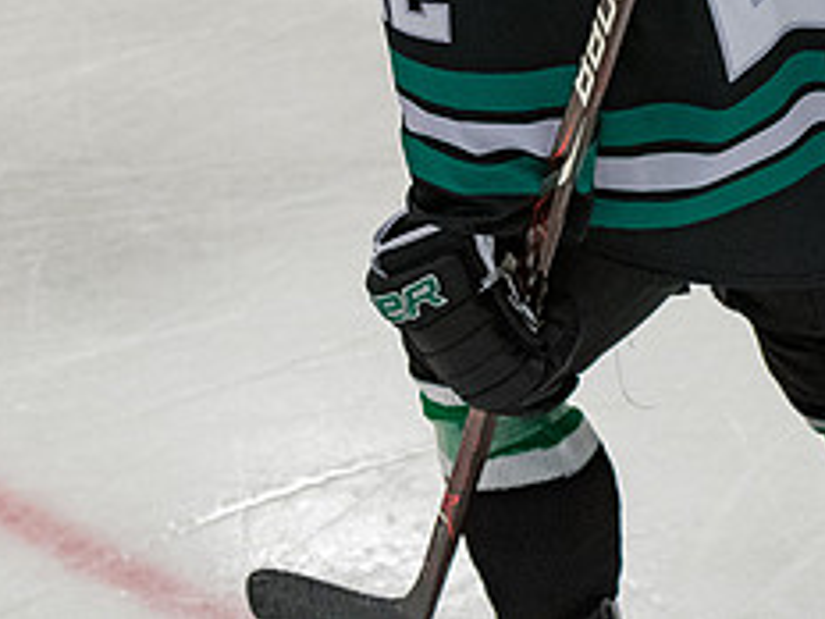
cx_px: 612
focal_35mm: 253
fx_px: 6030
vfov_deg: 5.9
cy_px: -66
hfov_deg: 7.8
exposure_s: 1/800
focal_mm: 70
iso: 2000
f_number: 3.5
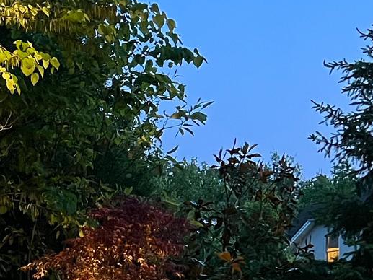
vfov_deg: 14.0
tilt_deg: -0.5
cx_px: -128
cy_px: 328
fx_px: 1110
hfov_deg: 17.7
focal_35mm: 103
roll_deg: -0.8
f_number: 1.5
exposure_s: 1/40
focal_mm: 5.7
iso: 400
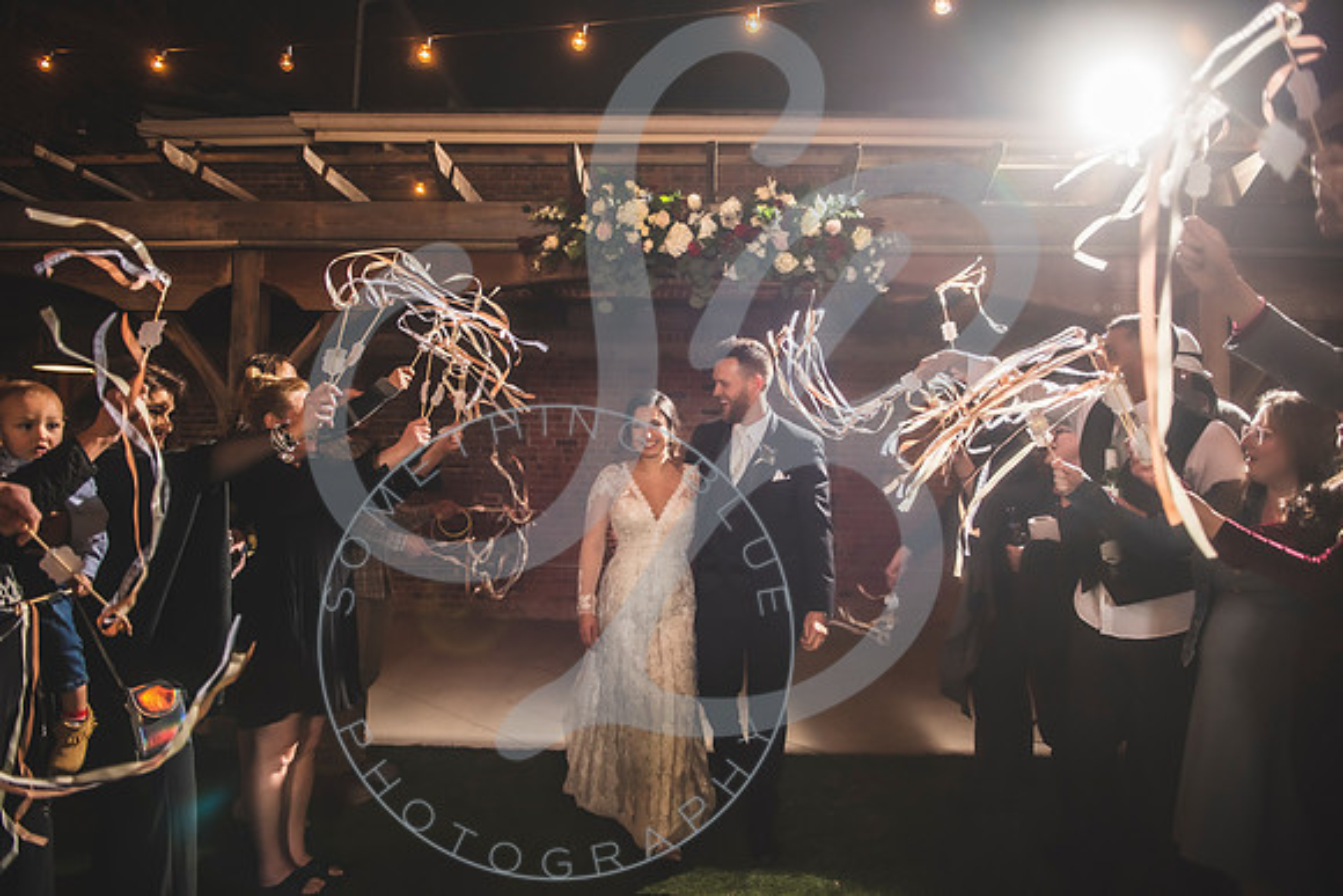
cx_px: 672
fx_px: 896
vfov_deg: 53.2
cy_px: 448
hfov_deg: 73.7
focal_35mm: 24
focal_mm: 24
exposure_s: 1/200
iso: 1000
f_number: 2.8
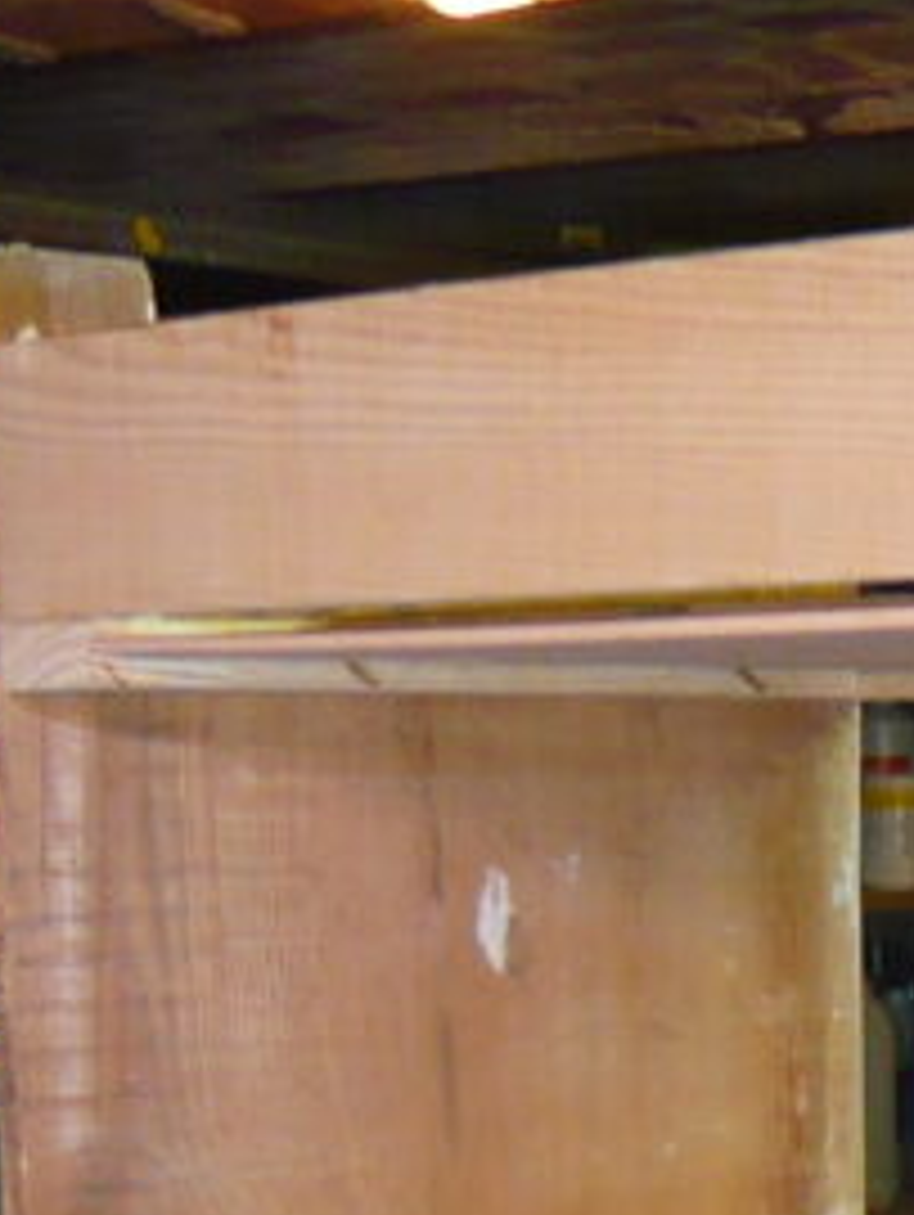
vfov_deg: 16.9
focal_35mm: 106
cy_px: 1791
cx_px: 1229
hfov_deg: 13.4
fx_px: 3726
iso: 200
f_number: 2.8
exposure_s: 1/30
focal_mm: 4.6
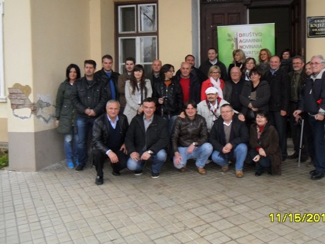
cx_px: 203
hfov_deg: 53.4
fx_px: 319
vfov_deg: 41.5
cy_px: 94
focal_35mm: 34
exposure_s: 1/45
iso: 200
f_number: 3.5
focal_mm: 4.9
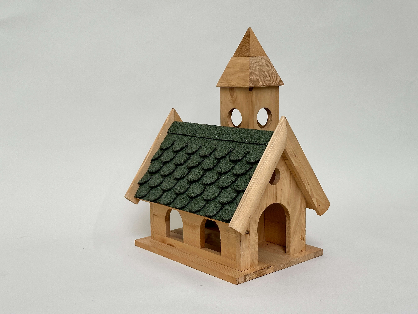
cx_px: 209
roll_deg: +1.3
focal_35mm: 48
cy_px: 157
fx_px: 580
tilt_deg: -8.7
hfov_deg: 39.7
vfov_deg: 30.3
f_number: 1.78
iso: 50
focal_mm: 6.86
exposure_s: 1/158
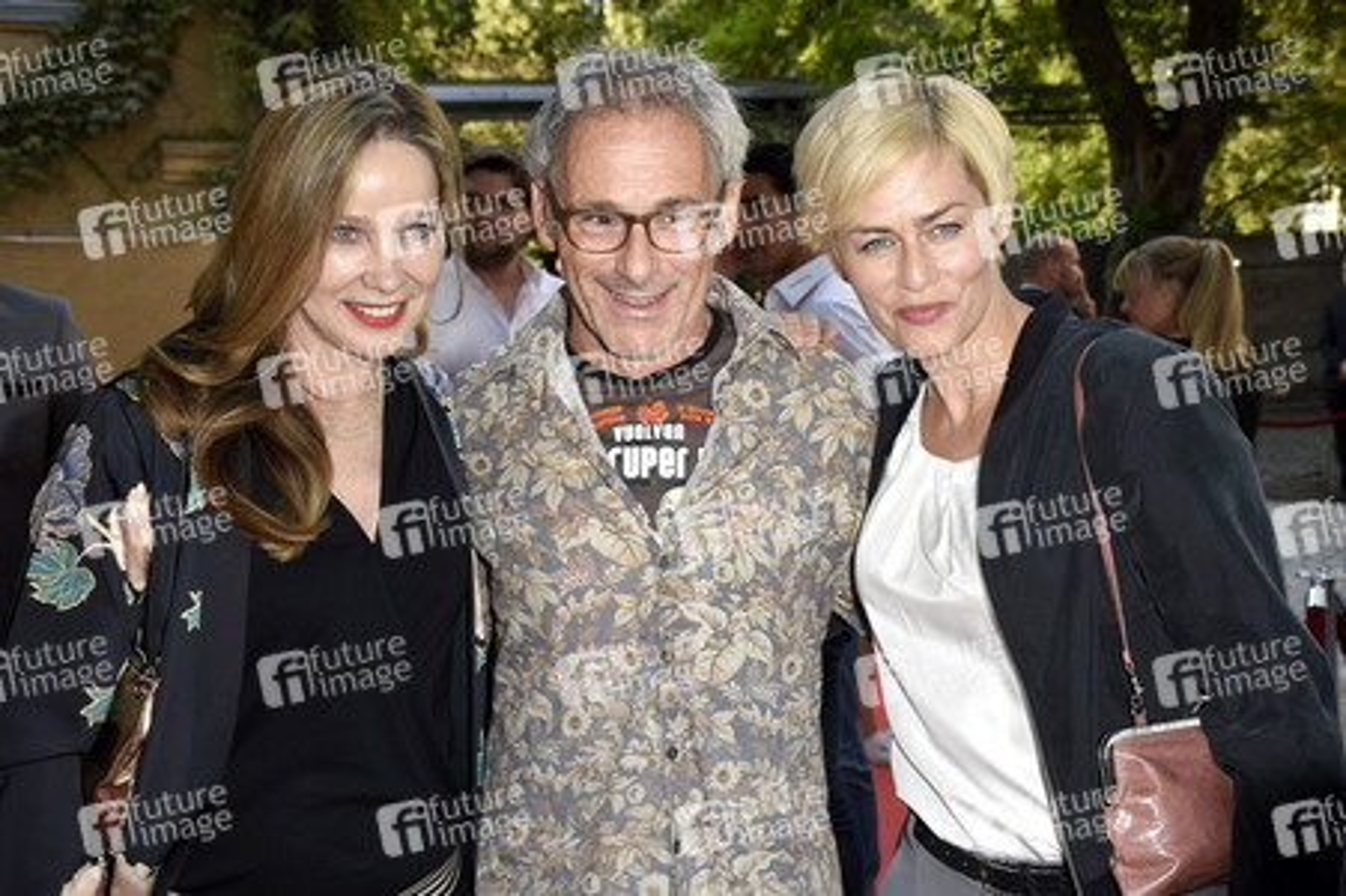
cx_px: 673
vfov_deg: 23.7
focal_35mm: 57
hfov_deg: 35.1
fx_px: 2130
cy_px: 448
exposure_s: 1/125
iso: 250
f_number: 6.3
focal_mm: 38
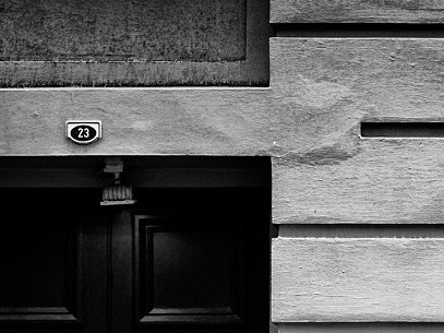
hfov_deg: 9.1
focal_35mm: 216
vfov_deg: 6.8
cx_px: 488
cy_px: 487
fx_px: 2770
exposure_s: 1/640
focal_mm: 38
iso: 1400
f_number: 4.8
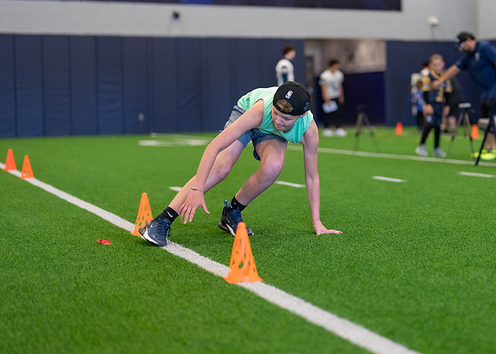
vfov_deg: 20.0
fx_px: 1003
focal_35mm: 71
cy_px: 131
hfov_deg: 27.5
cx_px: 357
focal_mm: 50
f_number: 1.2
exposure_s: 1/1000
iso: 1250
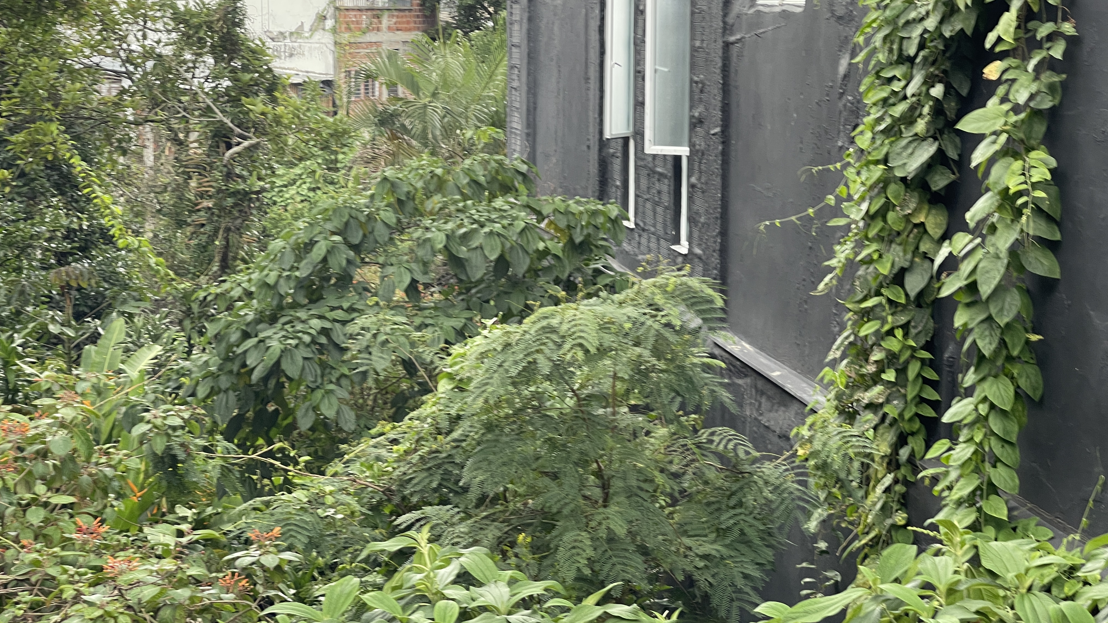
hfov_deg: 30.2
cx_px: 553
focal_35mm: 70
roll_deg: +2.2
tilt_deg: -7.4
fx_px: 2057
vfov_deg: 17.2
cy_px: 257
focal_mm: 7.5
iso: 64
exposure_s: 1/99
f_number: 2.2
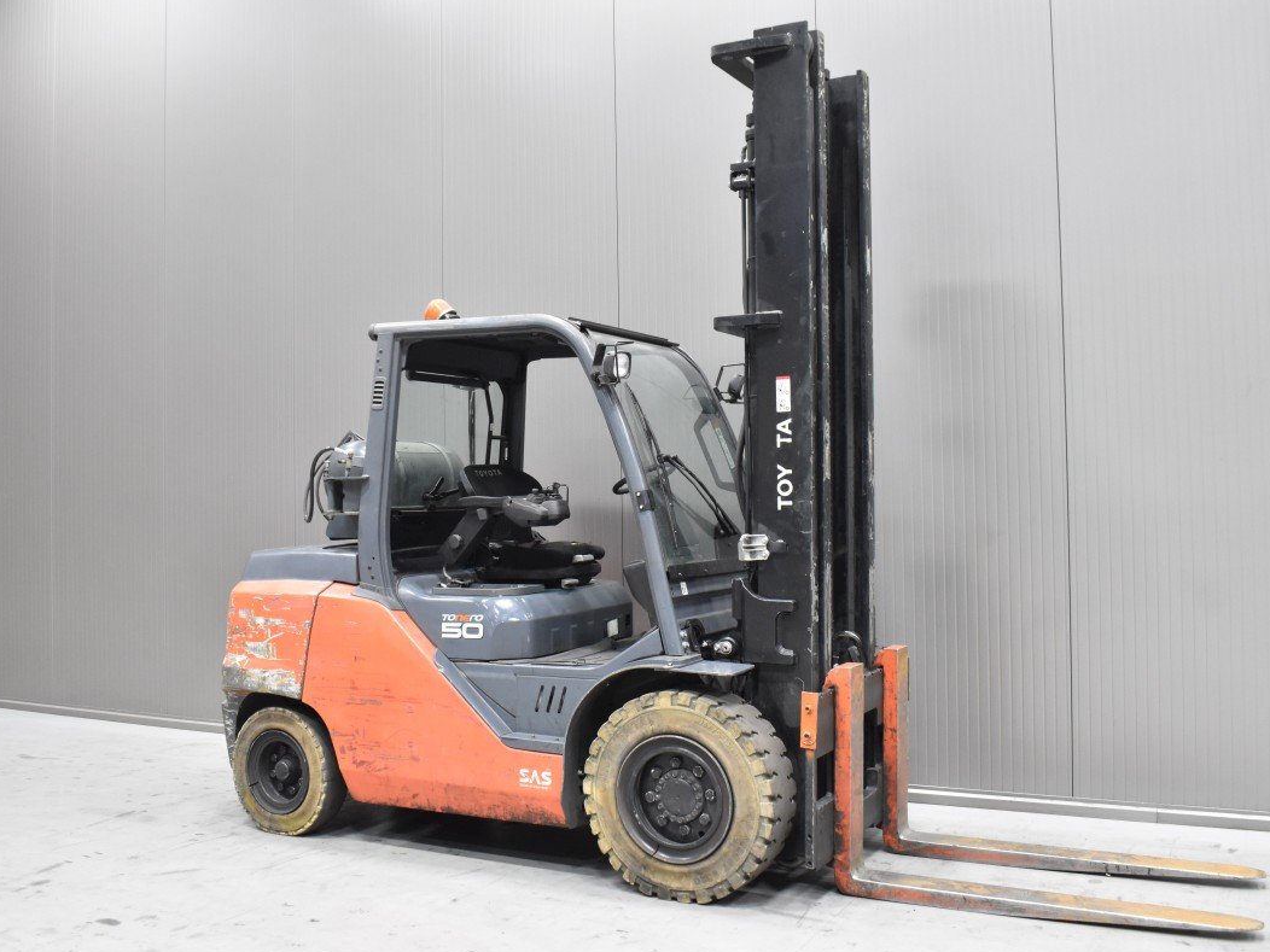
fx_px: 1268
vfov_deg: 41.2
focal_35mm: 35
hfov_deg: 53.2
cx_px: 631
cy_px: 475
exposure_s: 1/20
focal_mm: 21
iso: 1600
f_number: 5
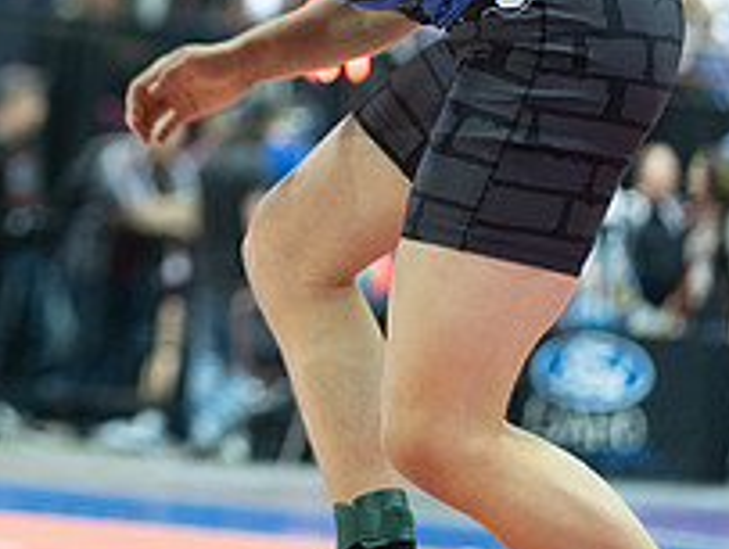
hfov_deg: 8.4
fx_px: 4916
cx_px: -172
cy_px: -20
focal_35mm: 233
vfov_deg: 6.4
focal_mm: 85
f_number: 1.8
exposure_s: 1/500
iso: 2500
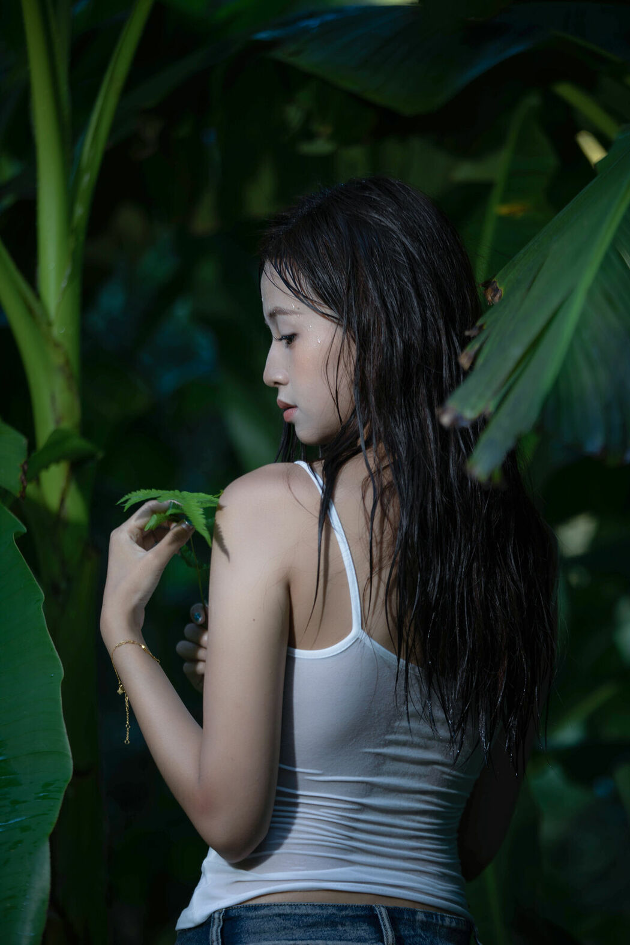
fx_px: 3202
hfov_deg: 11.2
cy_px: 472
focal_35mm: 122
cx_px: 315
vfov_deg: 16.8
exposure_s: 1/100
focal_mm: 123
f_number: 2.8
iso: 100
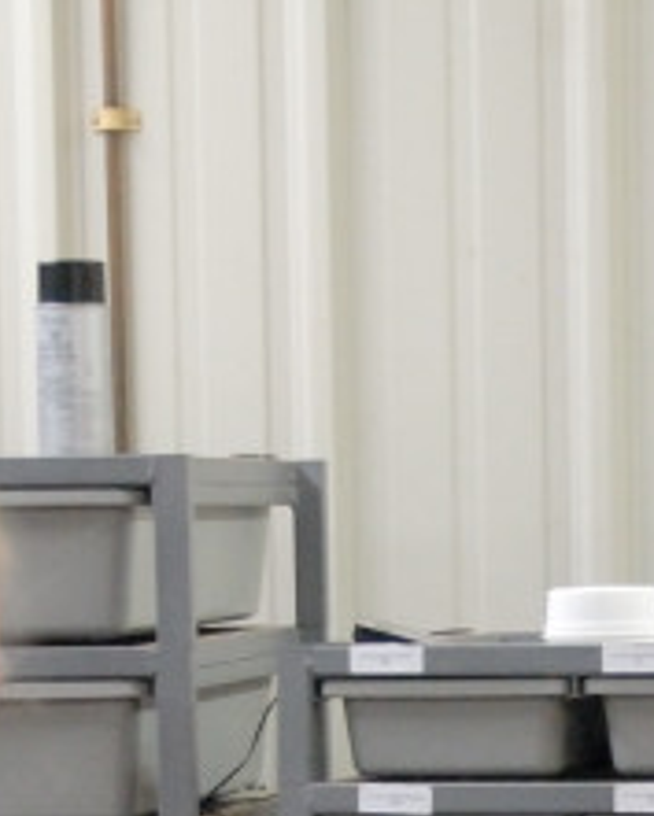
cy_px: 953
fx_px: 5224
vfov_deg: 8.8
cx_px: 510
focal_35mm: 216
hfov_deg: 7.2
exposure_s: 1/50
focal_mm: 35
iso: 1600
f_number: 4.2
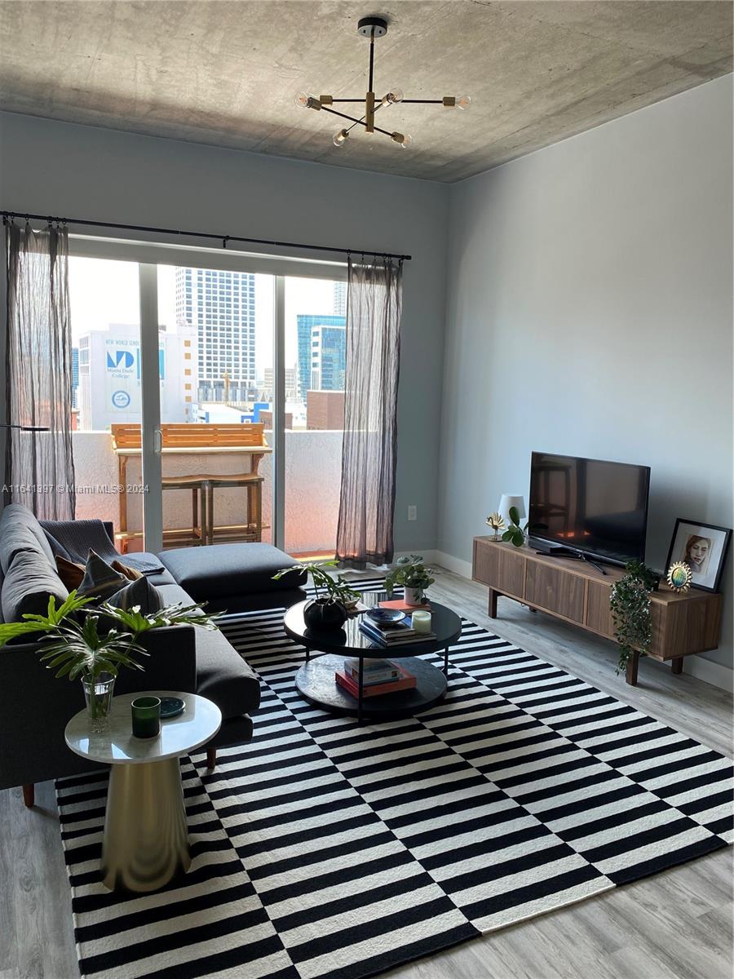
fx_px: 735
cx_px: 367
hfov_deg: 53.1
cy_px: 490
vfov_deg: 67.3
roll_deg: -2.1
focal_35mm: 26
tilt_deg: -7.2
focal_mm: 4.25
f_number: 1.8
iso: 40
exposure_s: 1/122
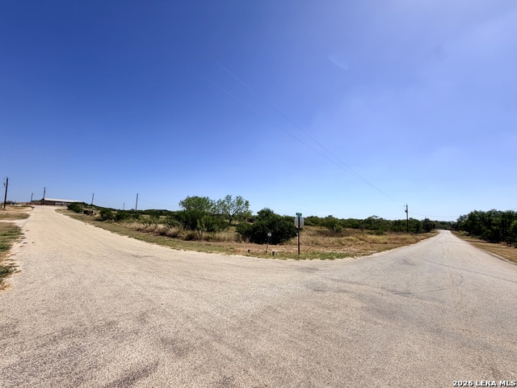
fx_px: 209
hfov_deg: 102.1
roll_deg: -2.0
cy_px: 194
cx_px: 258
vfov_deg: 85.7
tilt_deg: +7.3
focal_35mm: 14
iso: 20
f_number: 2.2
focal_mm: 2.22
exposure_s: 1/1464
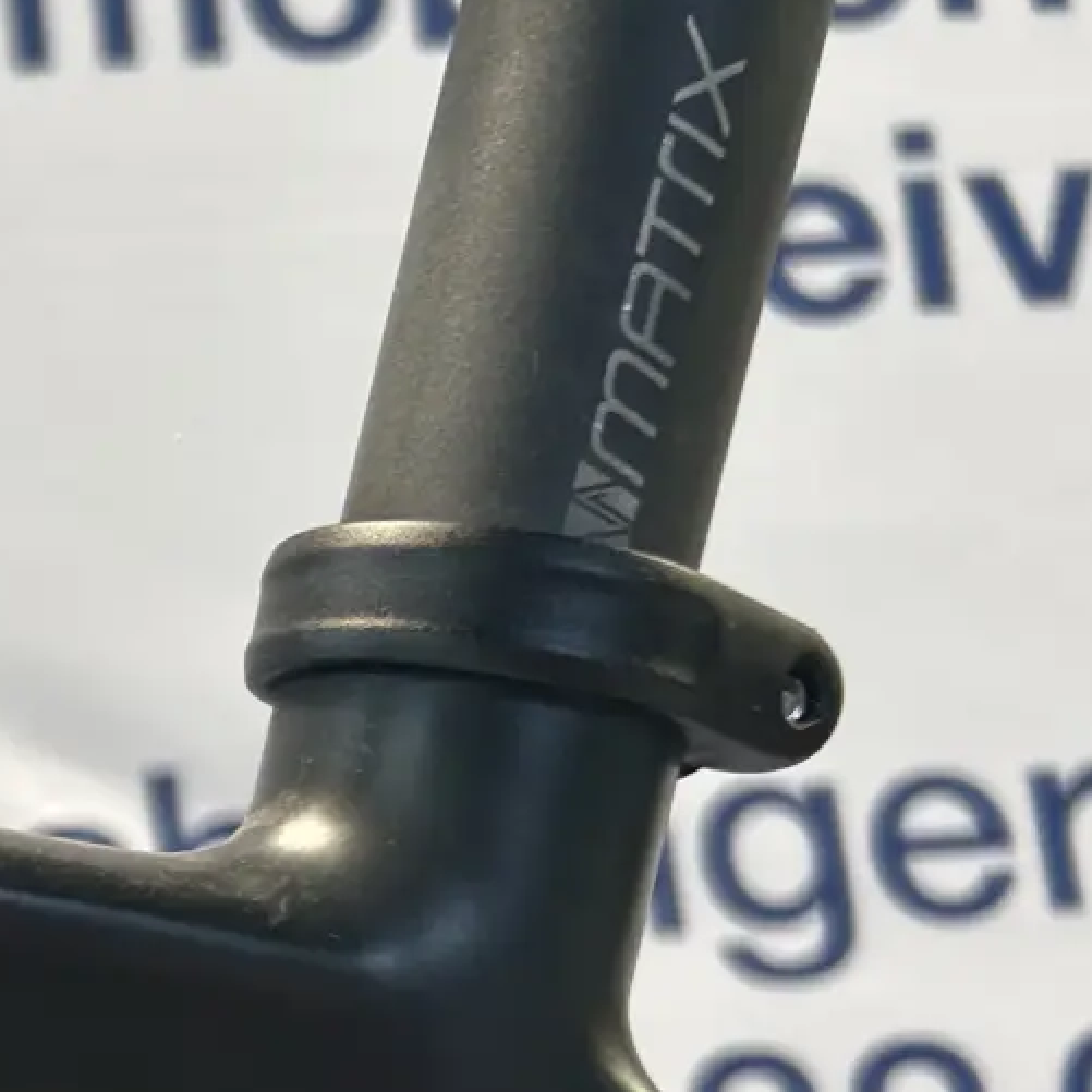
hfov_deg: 16.4
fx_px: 3141
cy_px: 1192
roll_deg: +3.1
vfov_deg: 19.0
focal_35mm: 88
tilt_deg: +5.1
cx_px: -898
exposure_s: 1/121
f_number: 1.5
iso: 40
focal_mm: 5.7
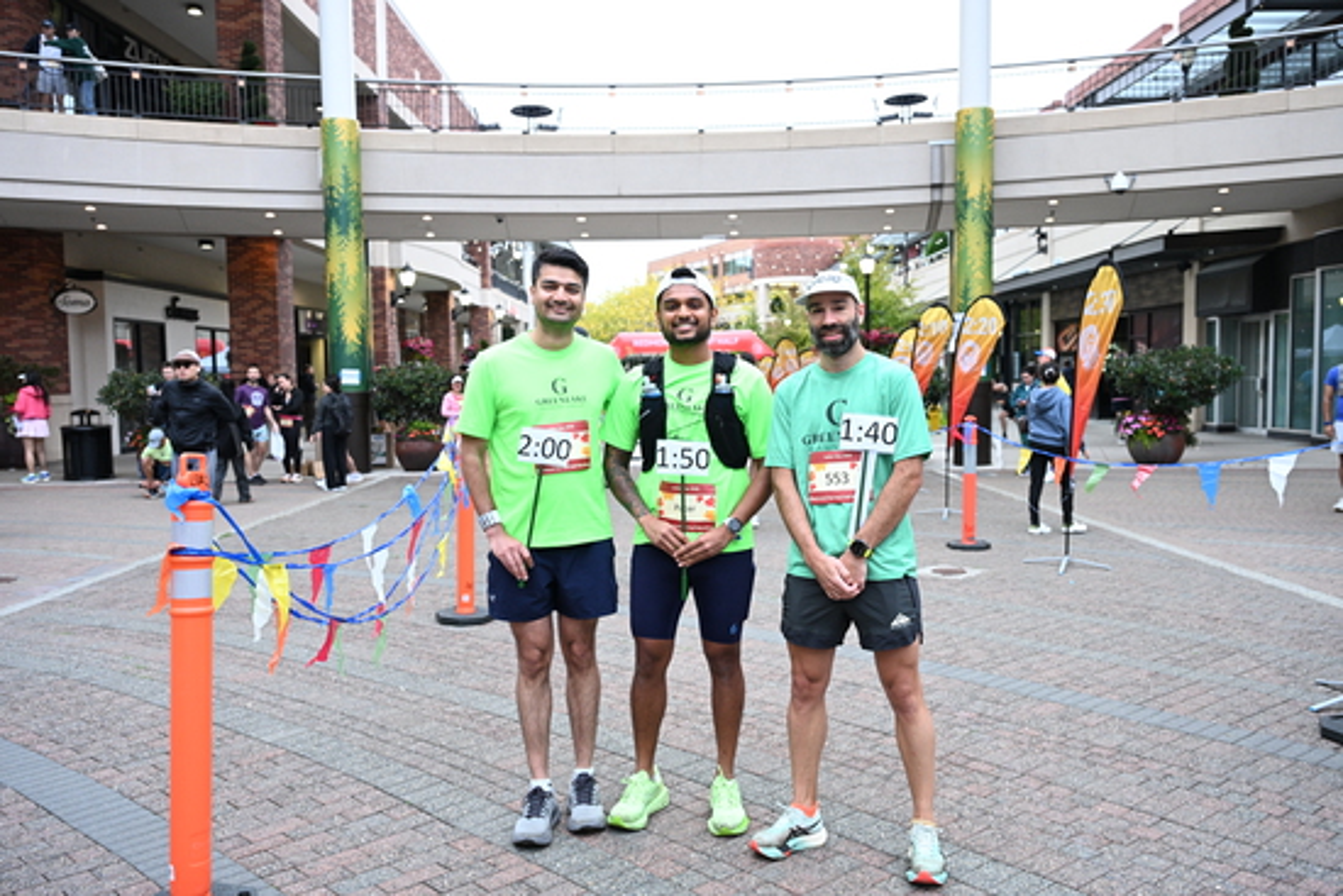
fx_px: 1082
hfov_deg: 63.6
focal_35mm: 29
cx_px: 672
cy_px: 448
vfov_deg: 45.0
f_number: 4
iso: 2000
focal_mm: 29
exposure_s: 1/320
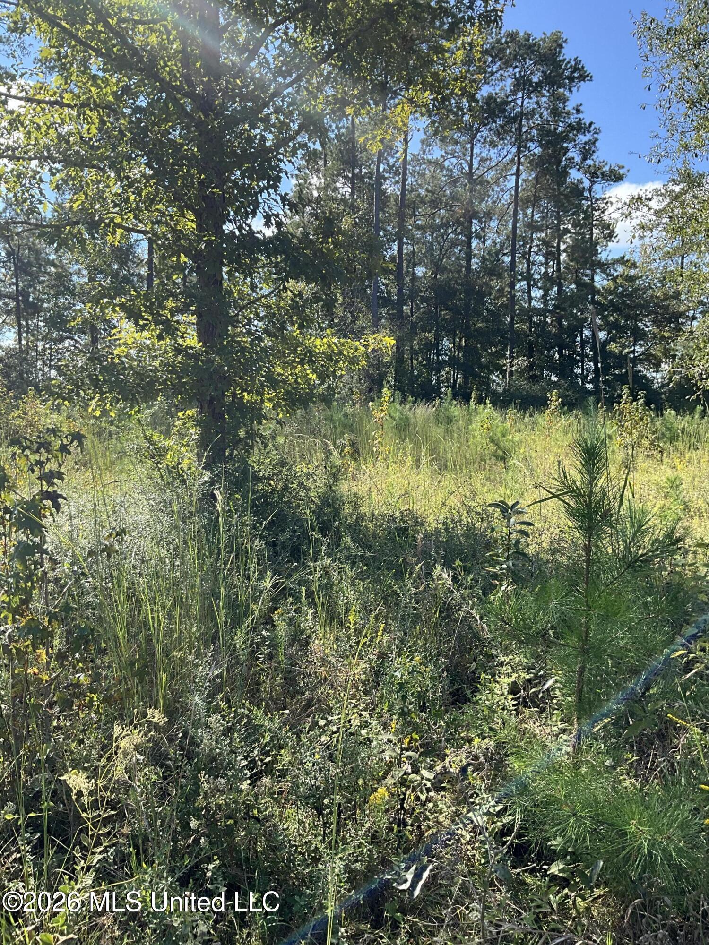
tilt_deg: -2.9
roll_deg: -1.1
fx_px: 792
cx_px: 354
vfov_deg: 61.7
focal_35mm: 29
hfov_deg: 48.2
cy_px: 472
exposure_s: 1/562
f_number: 1.8
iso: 25
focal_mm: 3
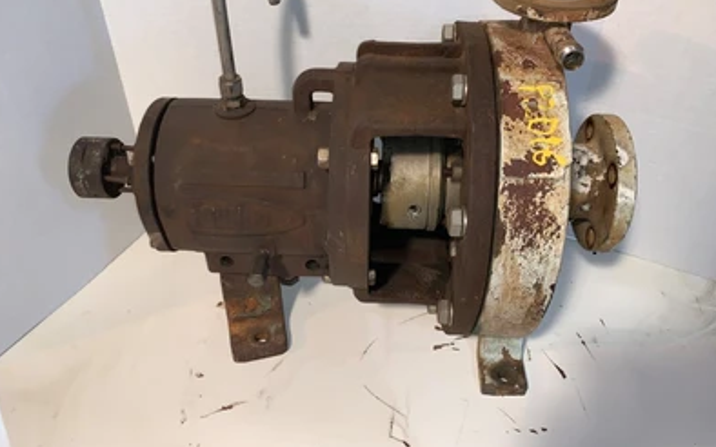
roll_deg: -0.8
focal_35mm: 28
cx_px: 358
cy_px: 193
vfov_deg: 44.4
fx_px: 546
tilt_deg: -37.1
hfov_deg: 66.5
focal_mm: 4.25
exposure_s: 1/120
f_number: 1.8
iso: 40
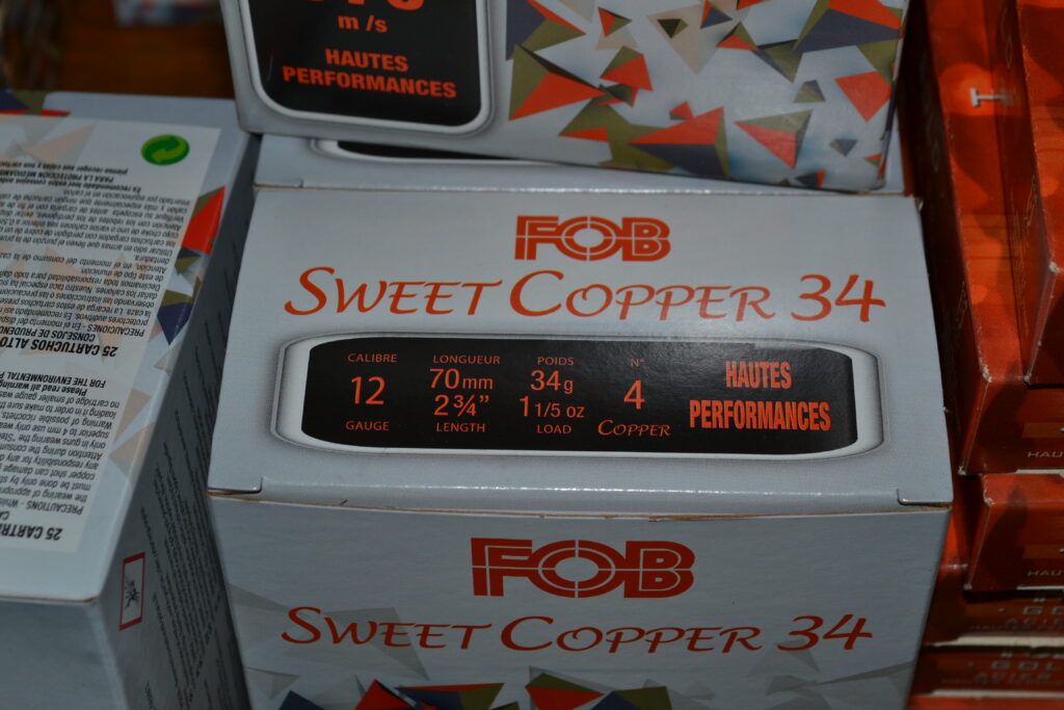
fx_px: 2039
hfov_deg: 29.2
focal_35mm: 69
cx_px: 532
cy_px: 355
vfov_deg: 19.7
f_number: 8
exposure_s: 1/60
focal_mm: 46
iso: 100
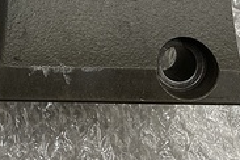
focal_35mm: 102
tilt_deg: -83.4
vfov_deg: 12.9
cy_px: -56
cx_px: 22
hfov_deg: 19.6
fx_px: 680
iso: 320
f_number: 1.8
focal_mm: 3.99
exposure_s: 1/60
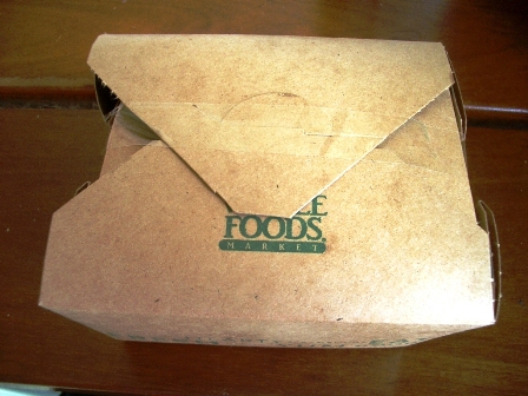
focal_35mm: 35
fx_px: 534
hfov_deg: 52.6
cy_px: 198
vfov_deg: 40.7
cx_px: 264
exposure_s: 1/50
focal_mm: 5.8
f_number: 2.6
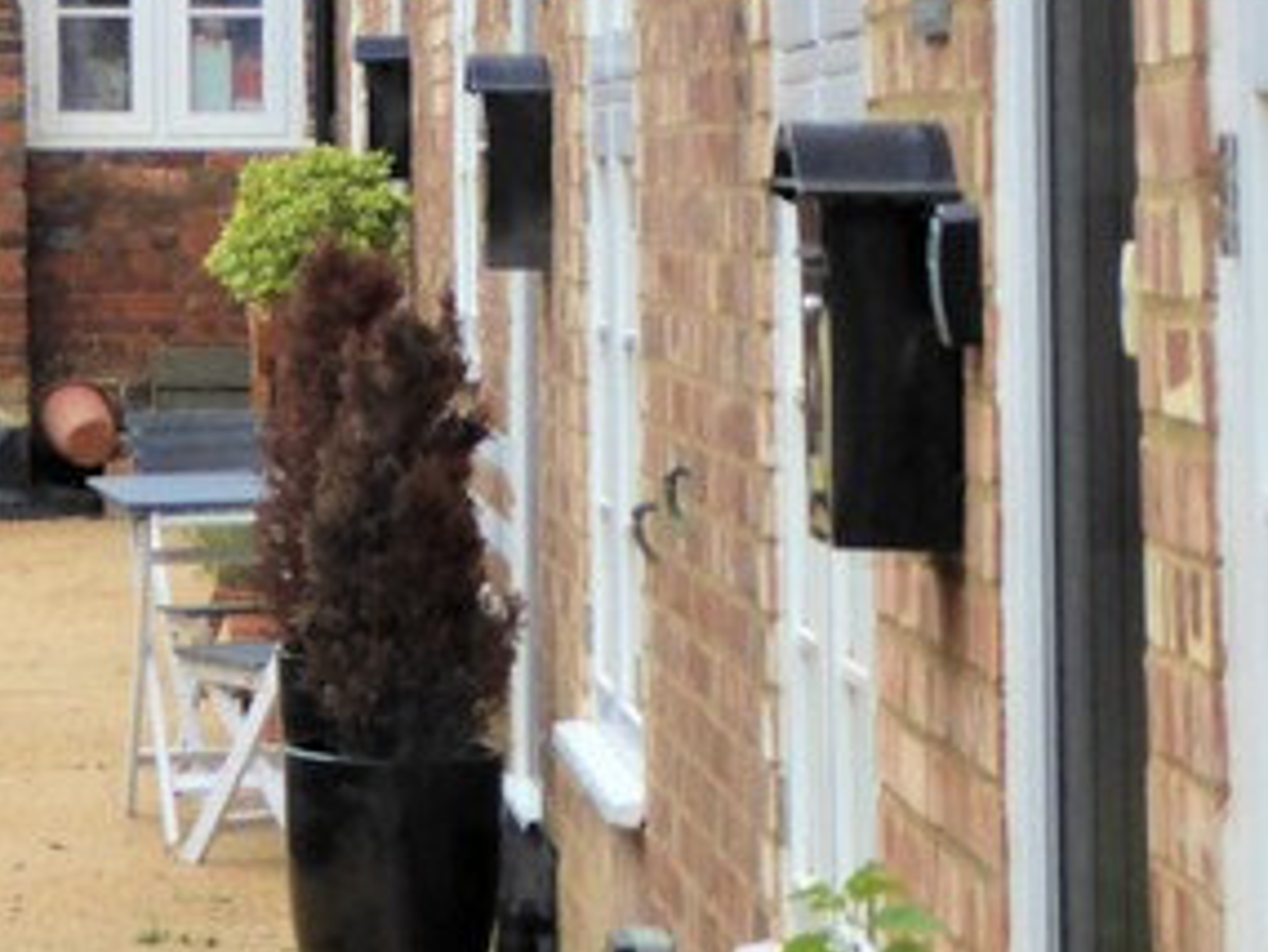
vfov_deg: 7.1
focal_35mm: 205
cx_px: -894
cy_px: -565
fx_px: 7512
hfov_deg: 9.3
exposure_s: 1/160
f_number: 4.1
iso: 200
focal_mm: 9.6
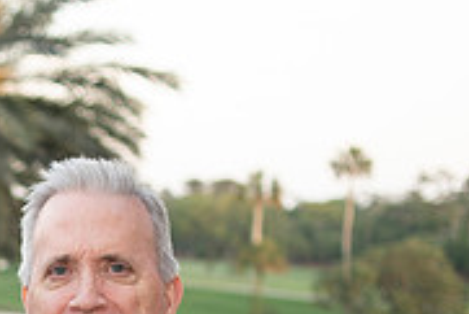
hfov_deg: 15.9
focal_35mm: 121
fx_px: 1578
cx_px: -179
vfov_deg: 10.9
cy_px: 470
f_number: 2.5
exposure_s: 1/60
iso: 125
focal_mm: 35
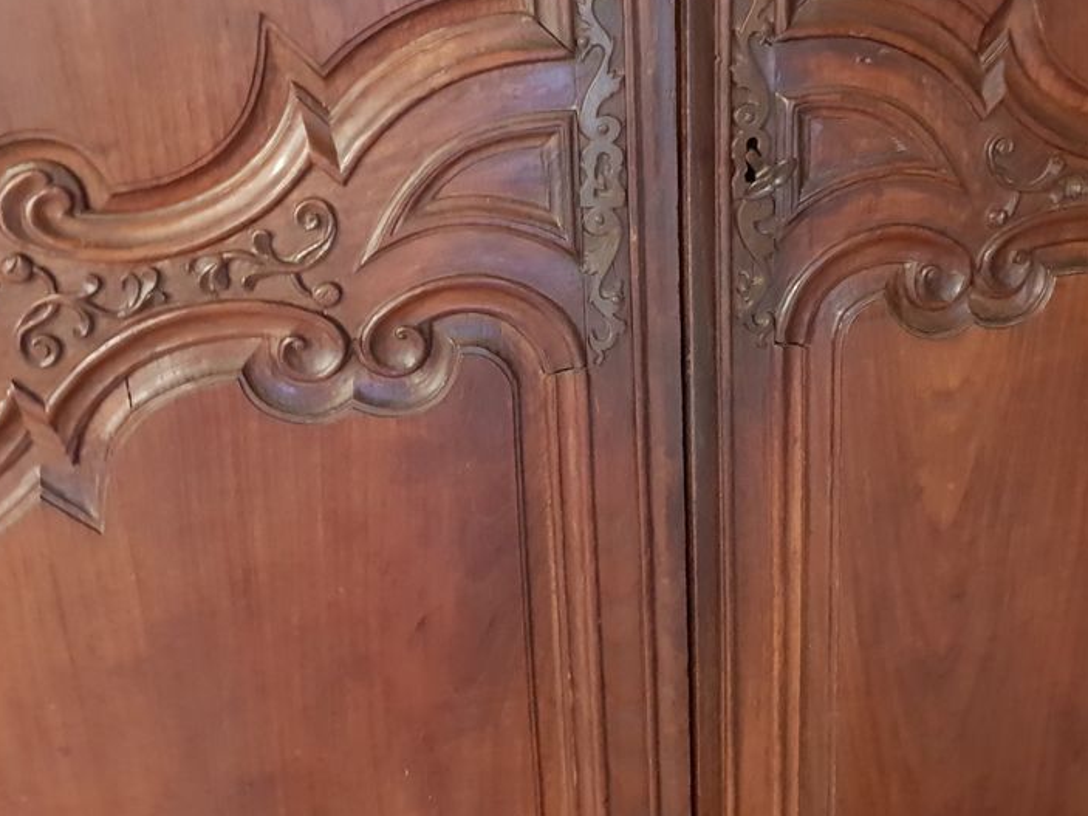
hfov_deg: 50.1
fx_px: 1163
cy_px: 262
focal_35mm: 37
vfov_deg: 38.2
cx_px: 582
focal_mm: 4.3
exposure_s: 1/10
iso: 500
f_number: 1.5
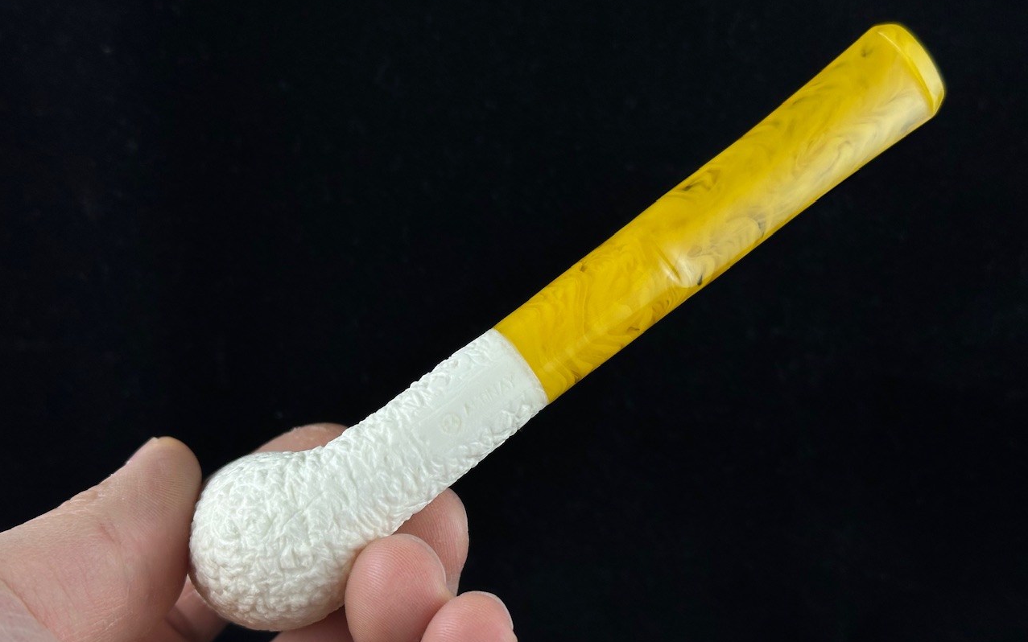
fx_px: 1429
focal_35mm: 51
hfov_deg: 39.6
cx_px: 514
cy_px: 362
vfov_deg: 25.3
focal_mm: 6.86
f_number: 1.78
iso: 64
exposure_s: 1/604
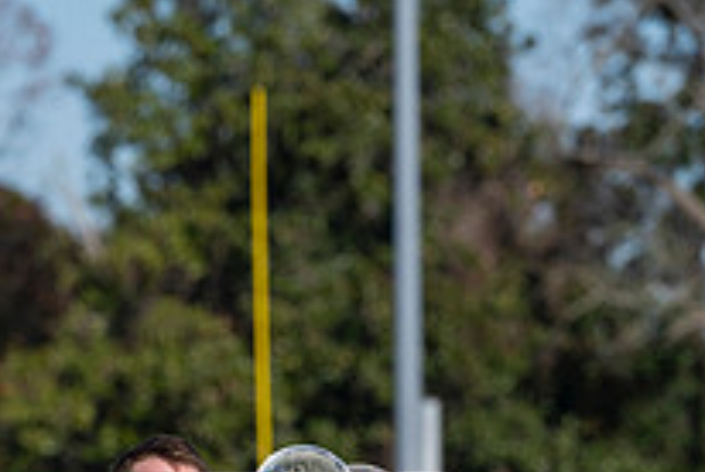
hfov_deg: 3.7
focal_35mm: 562
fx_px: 11021
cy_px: 634
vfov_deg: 2.5
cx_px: 226
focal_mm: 200
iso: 200
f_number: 5
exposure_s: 1/2000
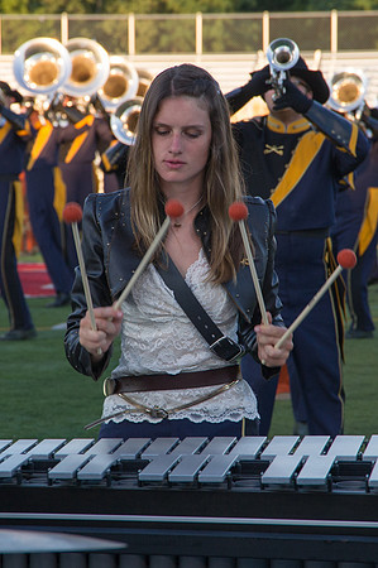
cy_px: 279
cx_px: 186
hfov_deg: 6.7
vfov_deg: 10.1
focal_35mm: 204
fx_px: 3215
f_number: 9
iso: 640
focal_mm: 120
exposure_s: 1/250
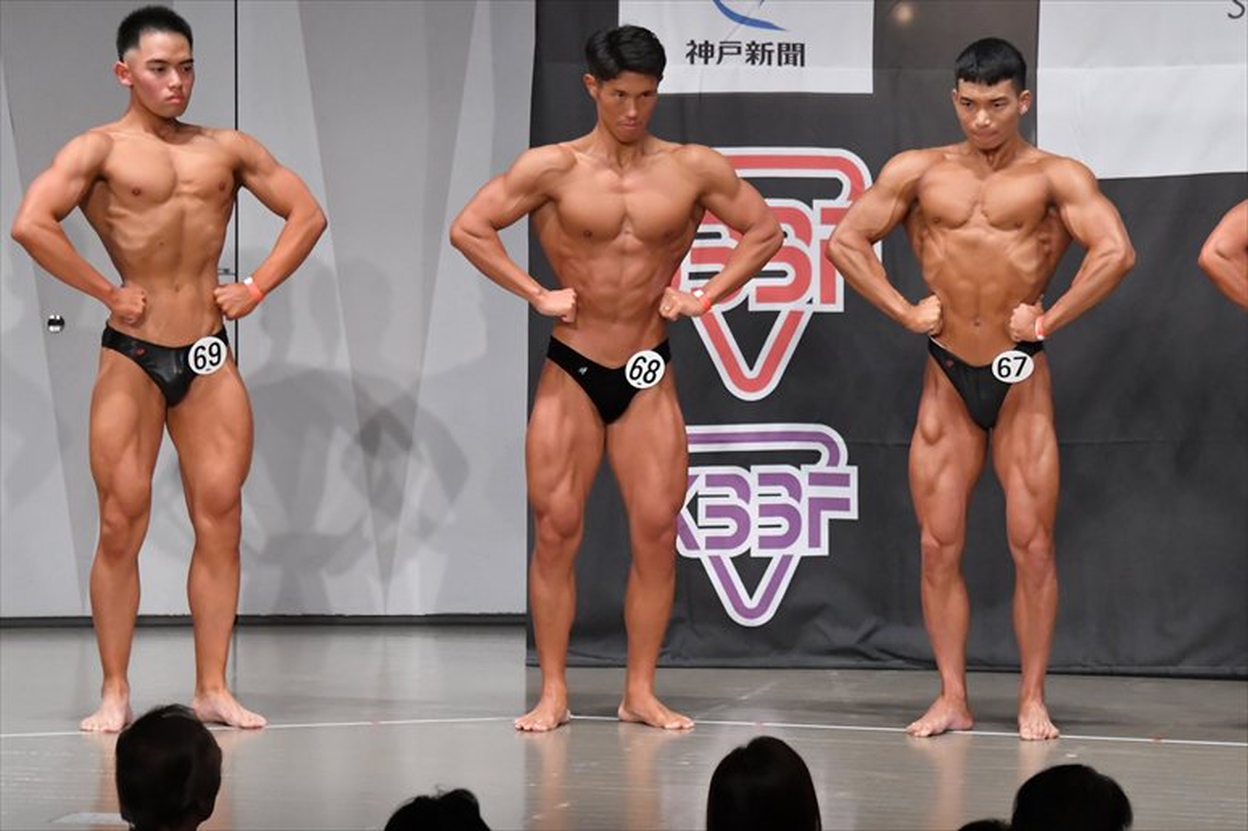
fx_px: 7519
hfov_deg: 9.5
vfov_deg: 6.3
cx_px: 624
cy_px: 416
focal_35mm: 217
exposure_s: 1/400
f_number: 5.6
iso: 6400
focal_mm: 145
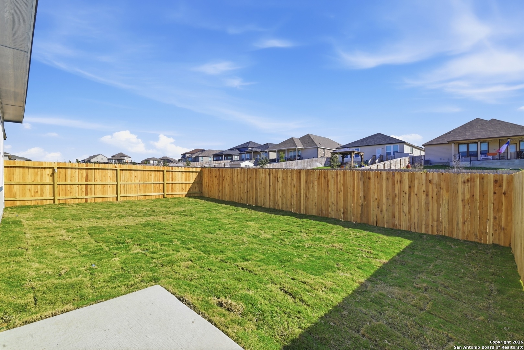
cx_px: 262
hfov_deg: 96.7
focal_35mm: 16
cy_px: 175
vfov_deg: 73.8
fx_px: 233
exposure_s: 1/800
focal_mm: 16
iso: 160
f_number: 14
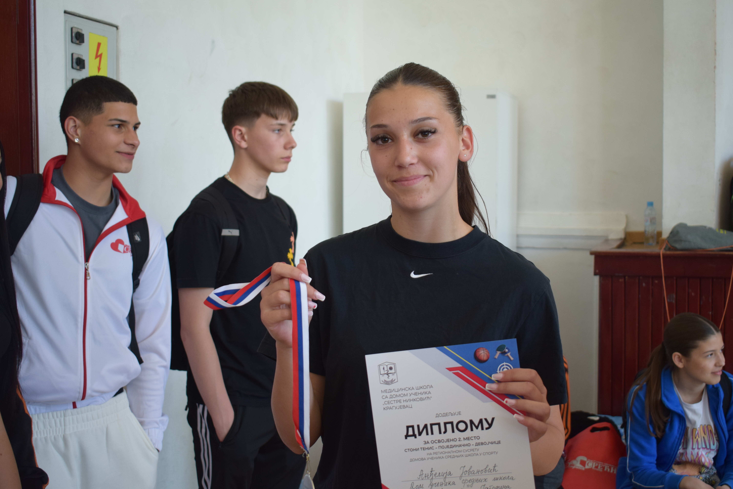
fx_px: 886
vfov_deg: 30.8
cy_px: 244
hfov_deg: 45.0
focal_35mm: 44
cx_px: 366
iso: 720
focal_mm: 29
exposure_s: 1/60
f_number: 4.2
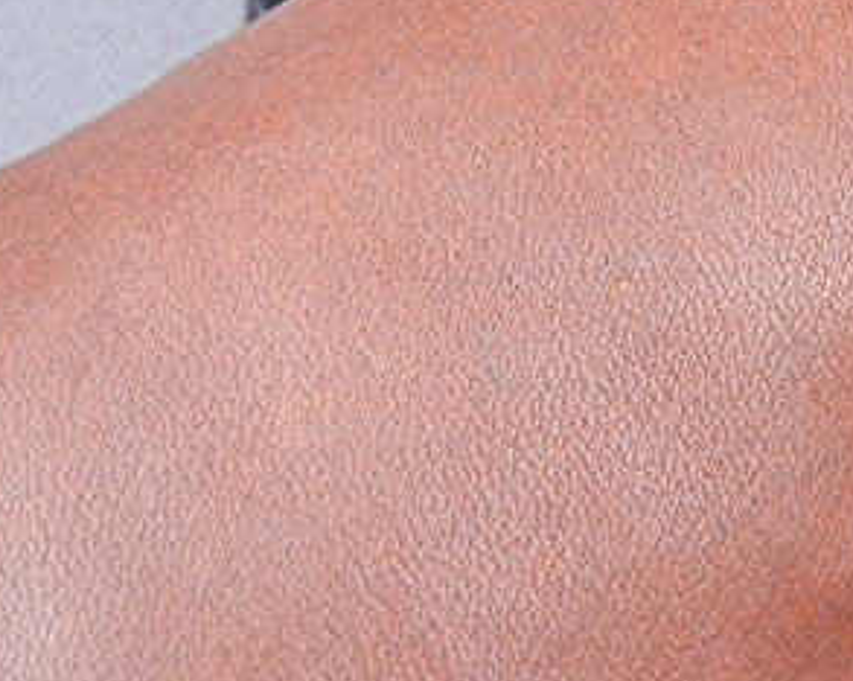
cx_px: 865
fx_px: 3179
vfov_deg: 12.2
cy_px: 215
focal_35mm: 126
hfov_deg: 15.0
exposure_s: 1/3.2
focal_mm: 10.6
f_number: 4
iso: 200
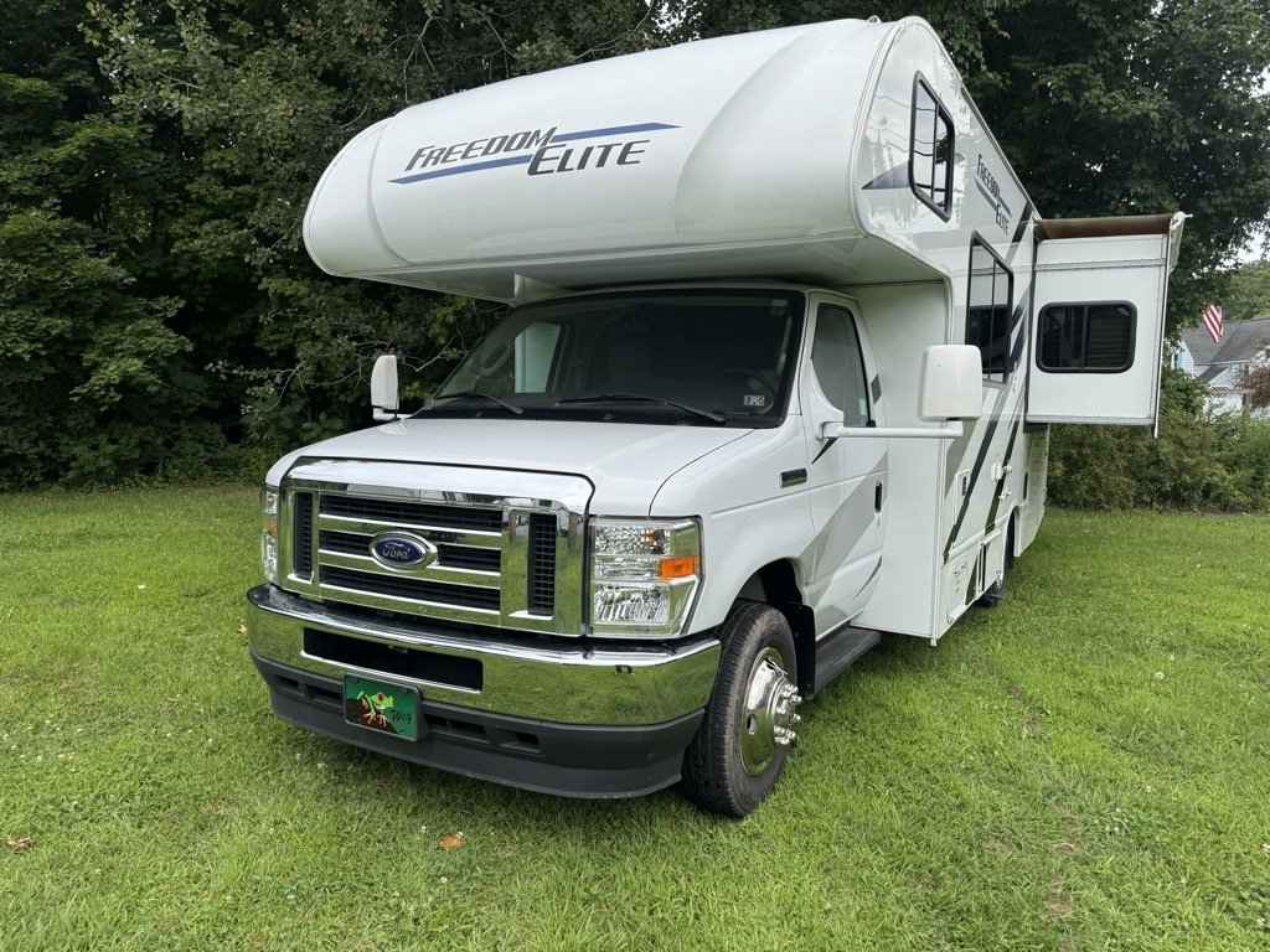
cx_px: 635
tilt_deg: -5.6
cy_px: 476
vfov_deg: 56.8
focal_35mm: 24
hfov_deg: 71.6
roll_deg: -0.4
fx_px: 881
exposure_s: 1/1869
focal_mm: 6.76
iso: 80
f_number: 1.78
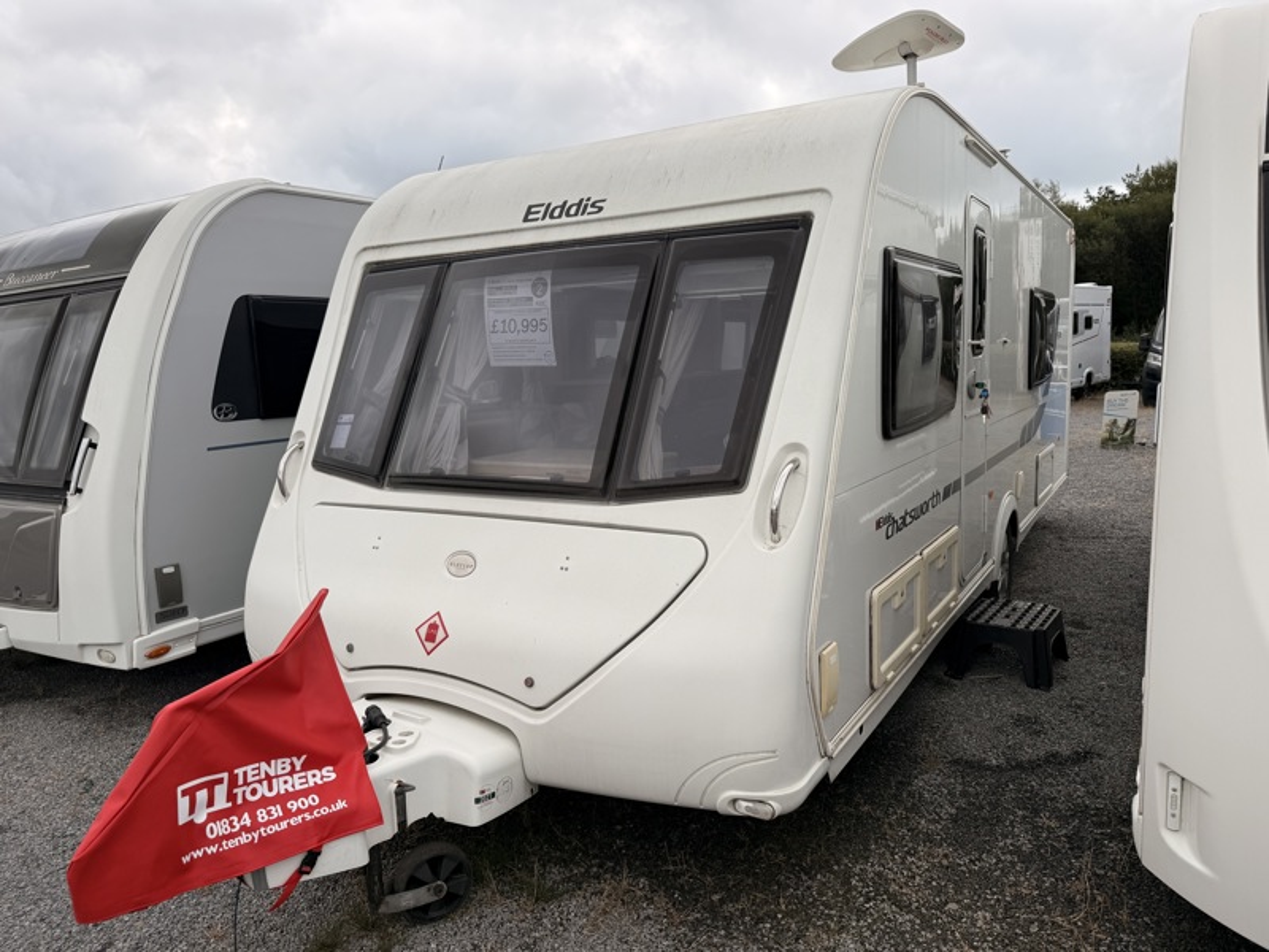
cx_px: 634
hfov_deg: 71.6
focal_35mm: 24
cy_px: 476
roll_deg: +1.3
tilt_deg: -8.4
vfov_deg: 56.8
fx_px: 880
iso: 80
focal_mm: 6.76
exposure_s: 1/3759
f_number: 1.78
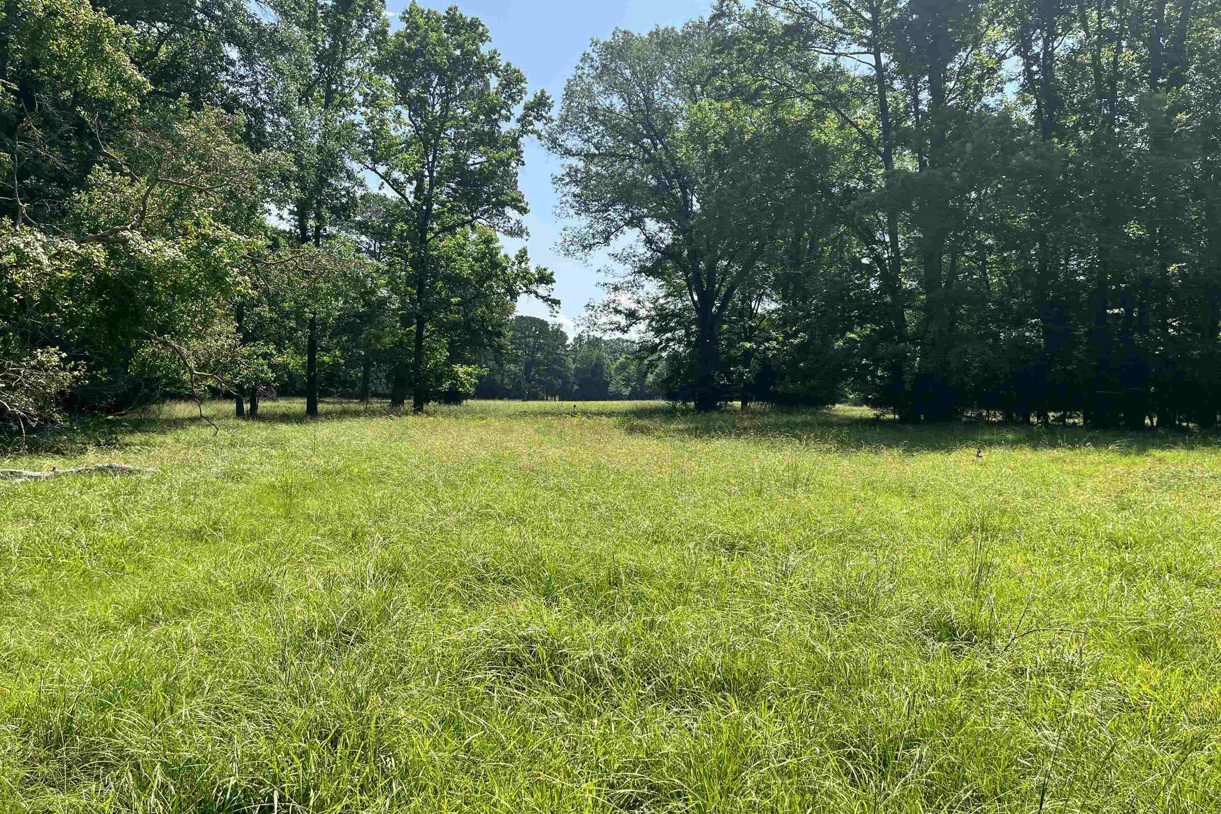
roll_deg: -2.1
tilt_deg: +3.4
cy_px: 411
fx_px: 950
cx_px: 612
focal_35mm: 28
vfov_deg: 46.4
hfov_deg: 65.5
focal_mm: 5.1
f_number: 1.6
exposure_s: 1/2101
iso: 50
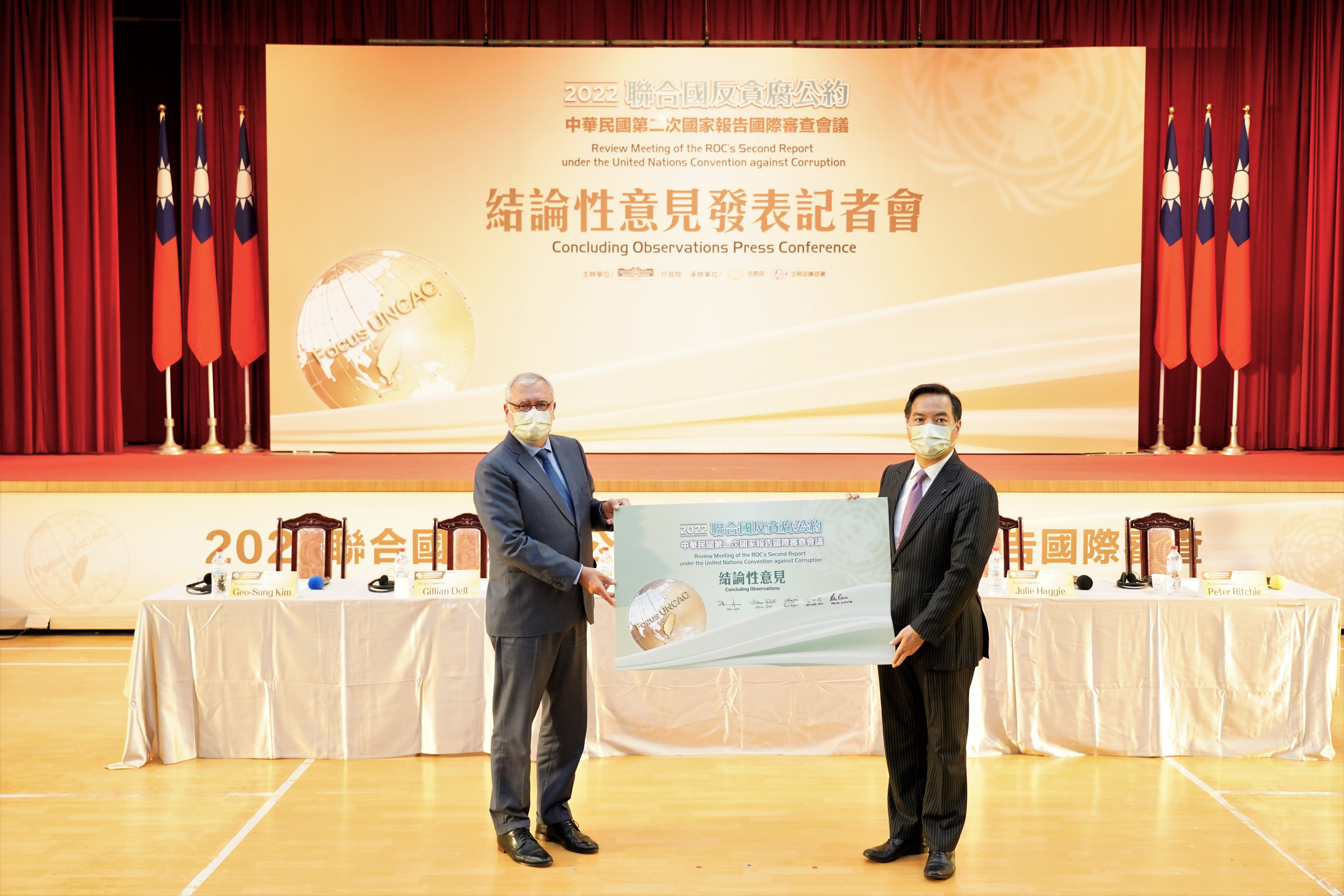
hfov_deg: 51.9
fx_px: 1381
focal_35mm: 37
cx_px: 672
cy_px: 448
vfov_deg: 35.9
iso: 4000
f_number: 4
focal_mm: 37
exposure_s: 1/160
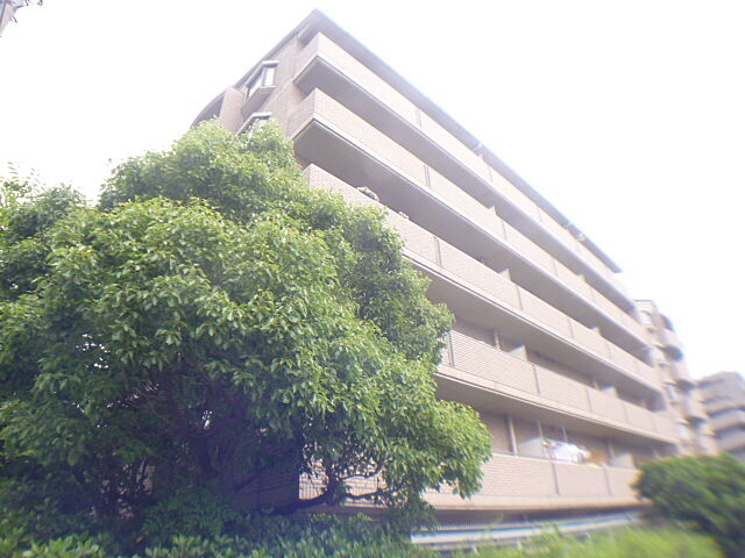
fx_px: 689
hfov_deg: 56.8
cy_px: 279
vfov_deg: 44.2
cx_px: 372
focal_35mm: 32
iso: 100
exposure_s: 1/60
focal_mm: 5.7
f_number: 3.3
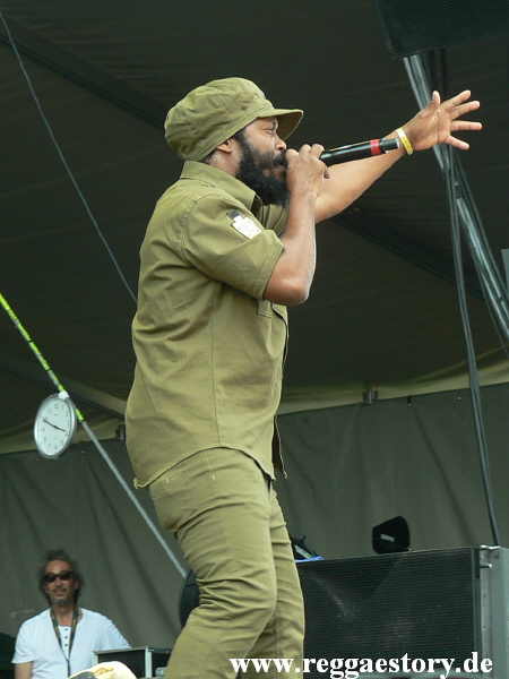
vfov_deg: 20.2
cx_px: 254
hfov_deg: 15.2
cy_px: 340
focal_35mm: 97
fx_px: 1902
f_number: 3.2
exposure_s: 1/80
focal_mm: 16.5
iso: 64
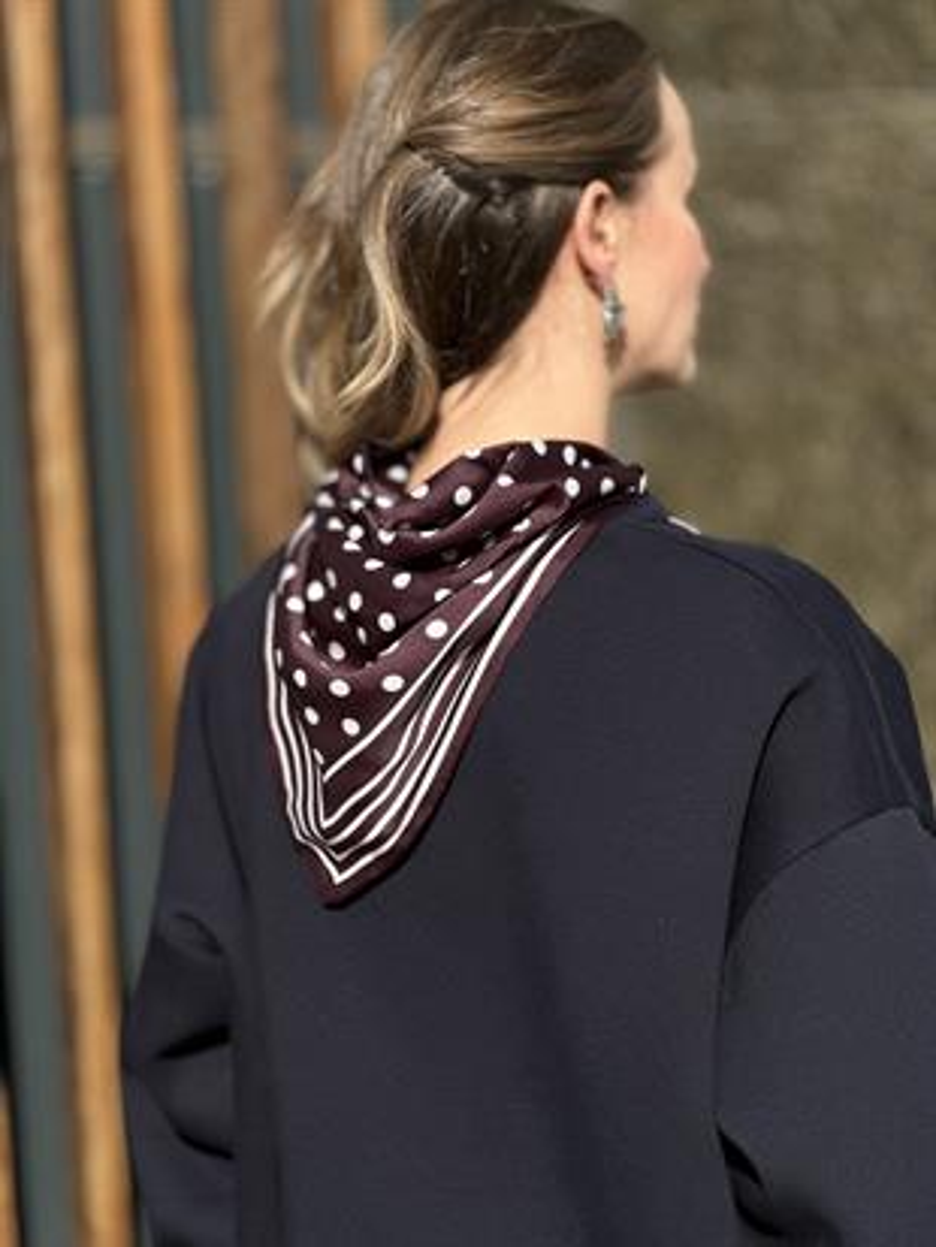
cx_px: 468
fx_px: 2775
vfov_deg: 25.3
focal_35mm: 77
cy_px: 624
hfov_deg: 19.1
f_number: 2.8
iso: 32
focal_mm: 9
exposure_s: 1/834
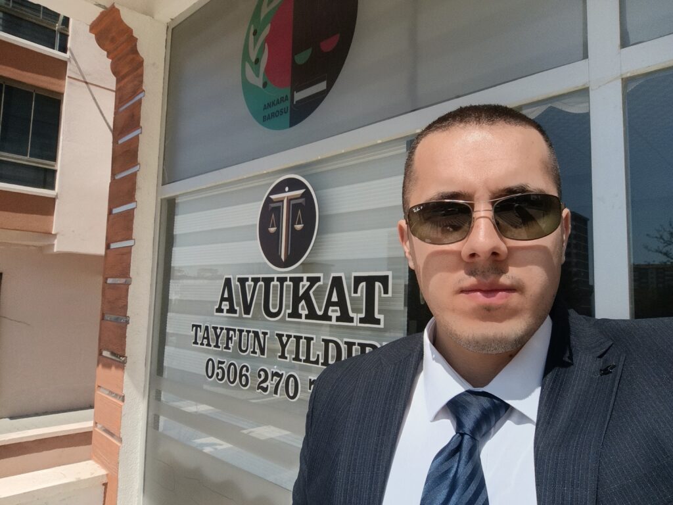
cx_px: 336
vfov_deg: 56.8
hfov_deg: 71.6
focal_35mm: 24
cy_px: 252
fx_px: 467
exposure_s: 1/1736
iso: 50
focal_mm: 3.27
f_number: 2.4
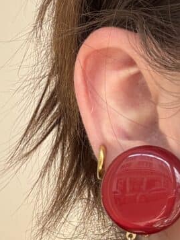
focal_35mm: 86
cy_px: 199
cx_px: -11
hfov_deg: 16.7
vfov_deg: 22.4
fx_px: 596
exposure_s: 1/128
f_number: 1.9
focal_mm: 2.69
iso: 20
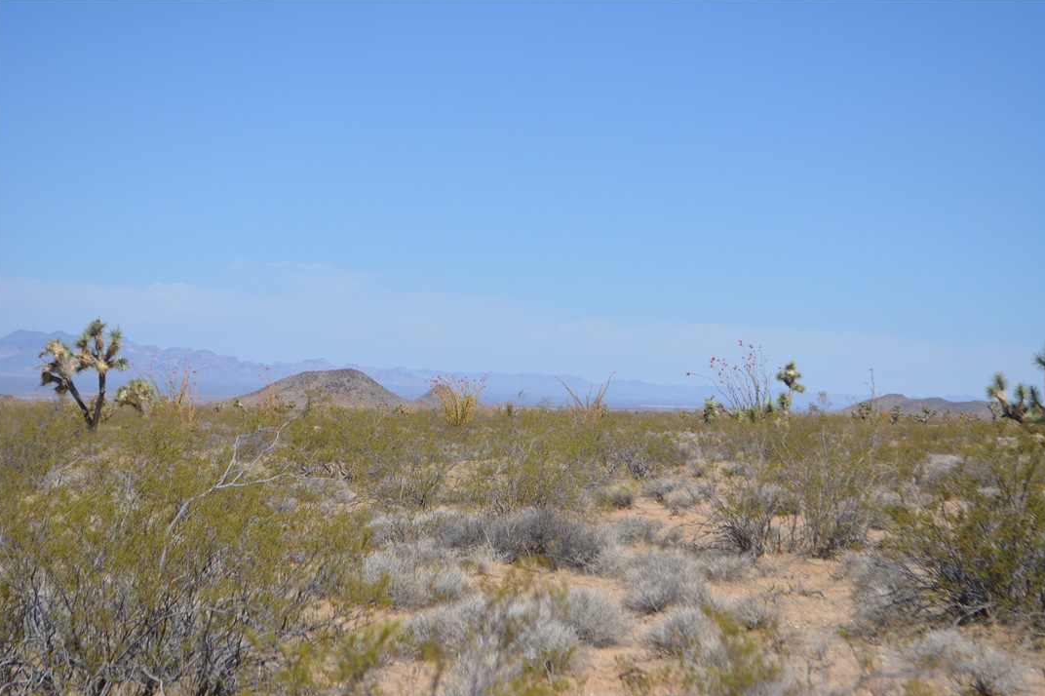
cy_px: 349
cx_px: 522
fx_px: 2423
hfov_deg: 24.3
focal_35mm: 84
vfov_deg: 16.3
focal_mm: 55
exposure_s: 1/2000
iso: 400
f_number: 7.1
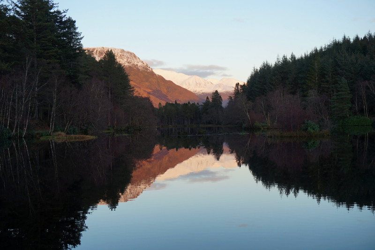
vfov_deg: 28.1
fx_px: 500
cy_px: 125
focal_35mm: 48
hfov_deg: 41.1
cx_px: 188
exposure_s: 1/60
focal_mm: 32
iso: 100
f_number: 5.6
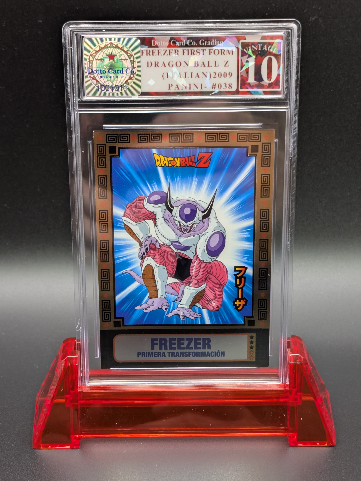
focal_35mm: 49
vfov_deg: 38.9
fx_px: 681
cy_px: 240
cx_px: 180
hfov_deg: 29.7
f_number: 1.7
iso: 98
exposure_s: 1/60
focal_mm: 4.53
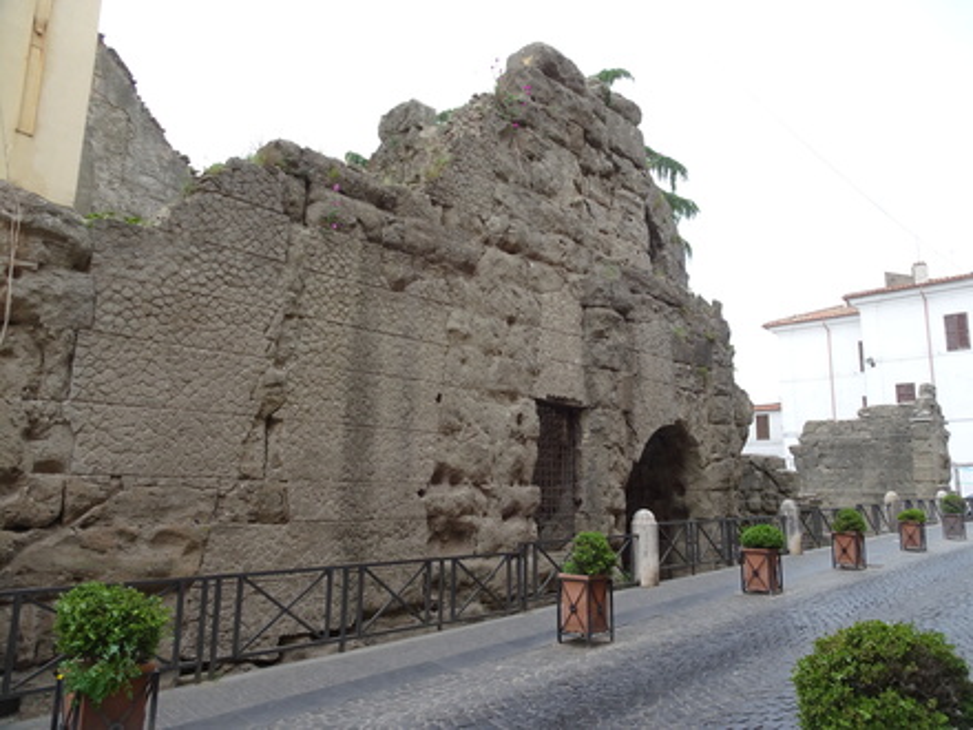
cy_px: 365
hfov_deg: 71.6
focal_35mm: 24
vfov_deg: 56.8
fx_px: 675
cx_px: 486
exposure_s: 1/80
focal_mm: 4.1
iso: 80
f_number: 3.5
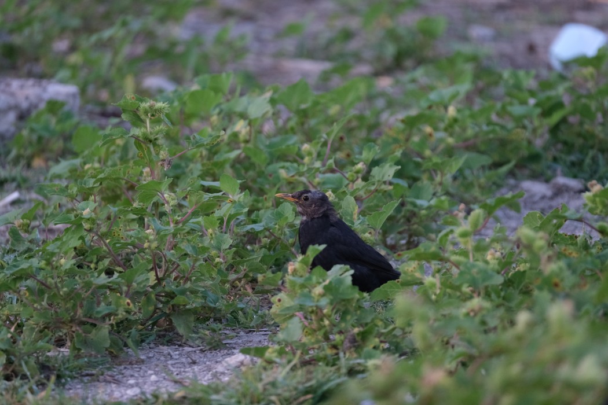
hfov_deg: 3.4
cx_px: 304
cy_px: 202
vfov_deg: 2.3
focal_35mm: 600
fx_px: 10133
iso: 1600
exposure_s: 1/220
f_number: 5.6
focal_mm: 400
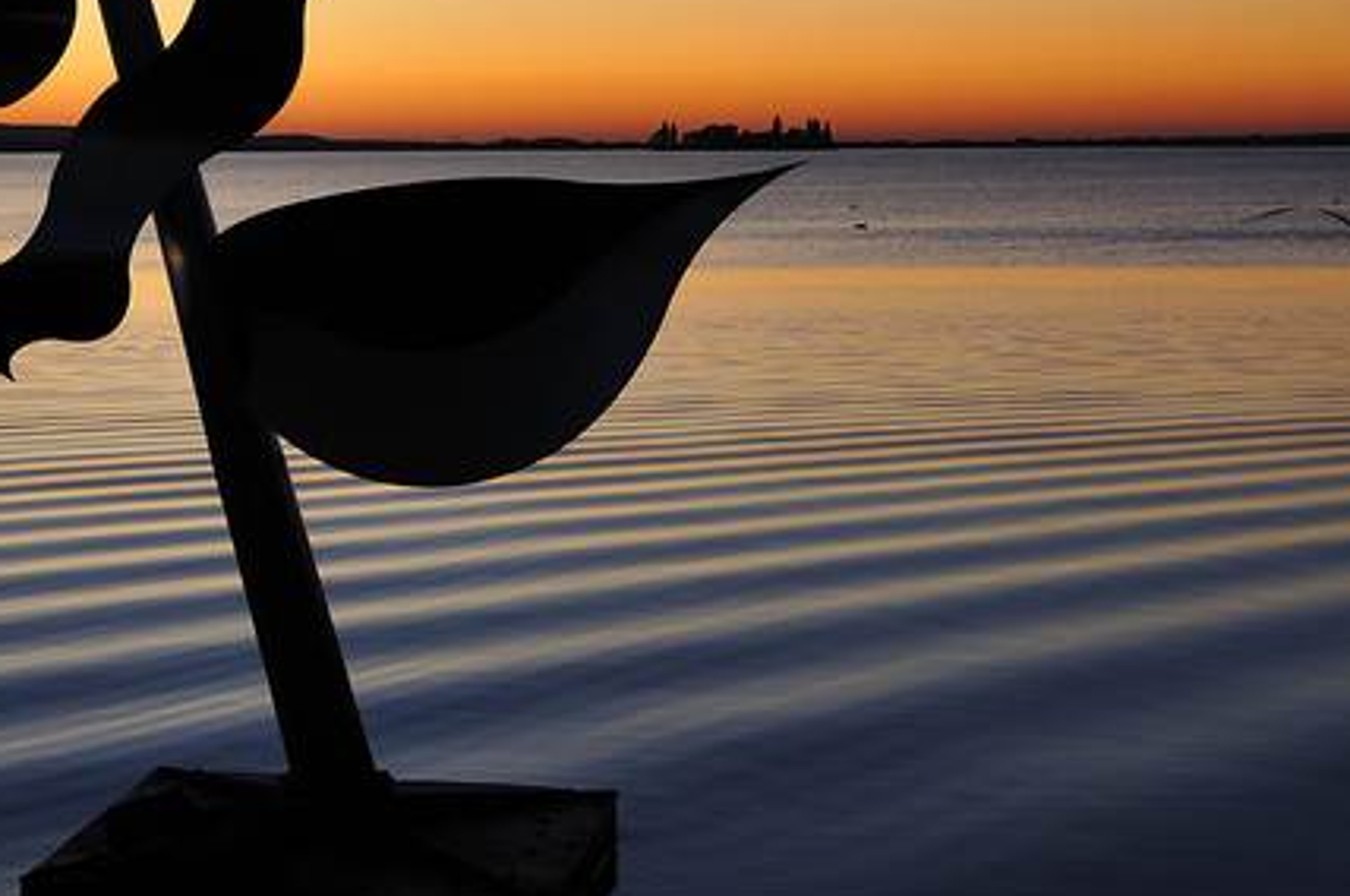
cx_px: 183
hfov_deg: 25.1
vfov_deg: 16.8
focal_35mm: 79
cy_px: -35
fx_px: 2958
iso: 200
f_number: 4
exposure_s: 1/40
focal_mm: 22
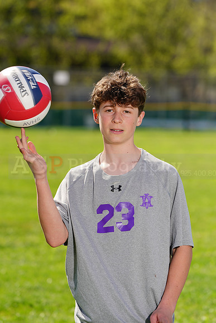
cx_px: 108
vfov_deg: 8.6
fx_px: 2141
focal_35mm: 238
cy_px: 162
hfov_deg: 5.8
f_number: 7.1
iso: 64
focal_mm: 238
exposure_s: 1/200
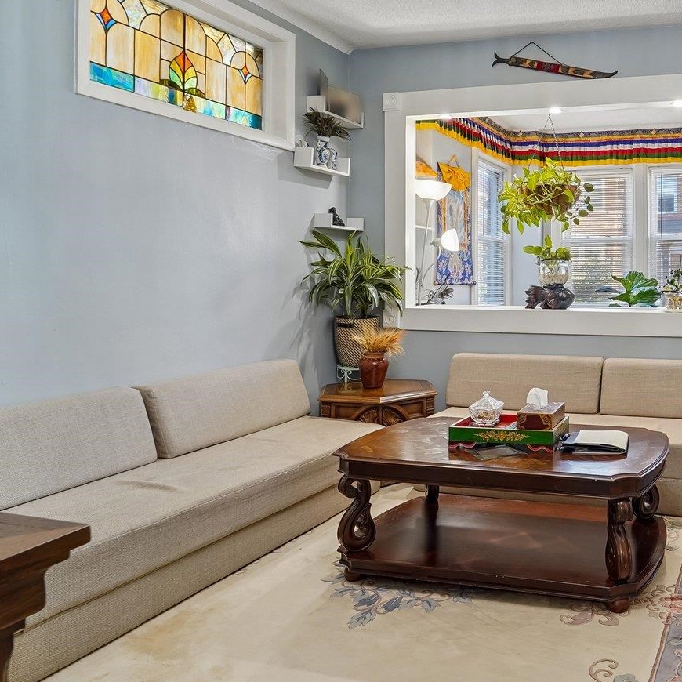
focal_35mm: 28
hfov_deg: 51.2
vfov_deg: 56.8
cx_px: 604
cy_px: 265
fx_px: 624
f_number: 8
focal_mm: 14
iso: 400
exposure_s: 1/8
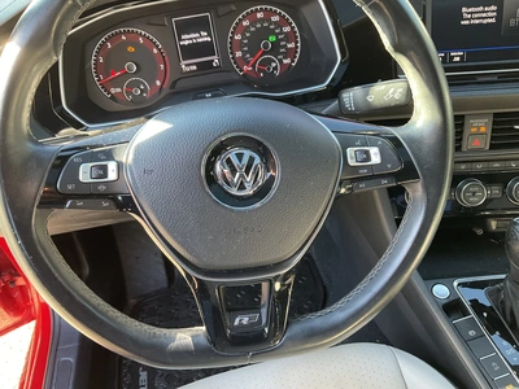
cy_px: 194
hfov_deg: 61.7
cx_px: 260
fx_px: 435
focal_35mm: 29
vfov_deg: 48.2
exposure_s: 1/60
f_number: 1.8
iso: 80
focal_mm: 3
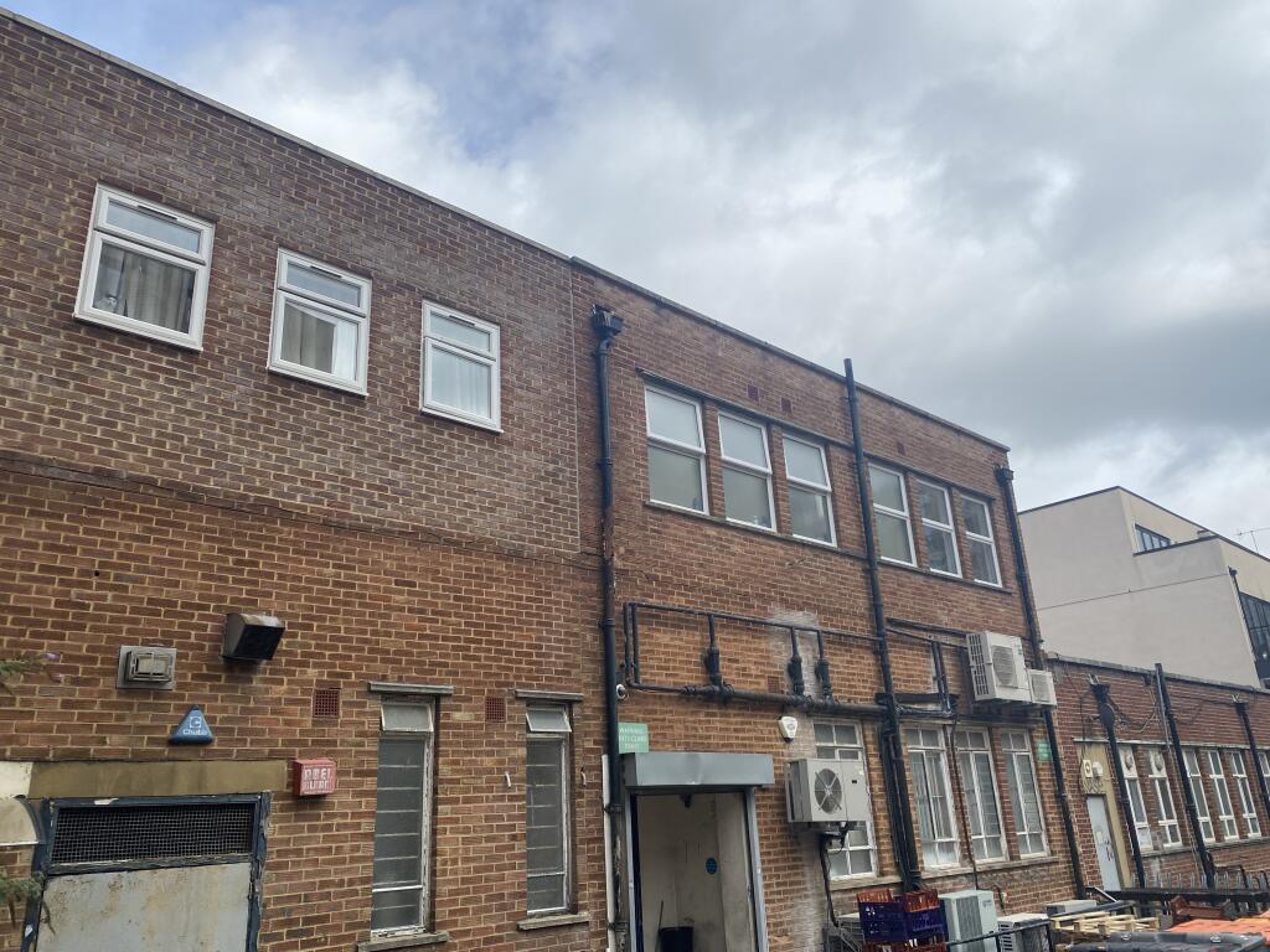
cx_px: 635
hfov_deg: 67.3
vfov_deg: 53.1
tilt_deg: +20.8
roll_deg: +5.6
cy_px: 476
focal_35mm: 26
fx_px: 954
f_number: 1.8
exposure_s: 1/3846
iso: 32
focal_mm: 4.25
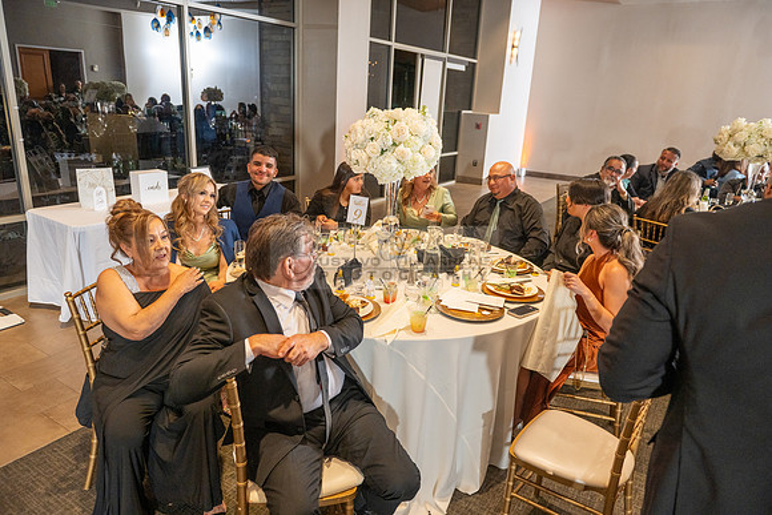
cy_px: 258
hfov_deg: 73.7
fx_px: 515
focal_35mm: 24
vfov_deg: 53.2
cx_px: 386
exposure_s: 1/160
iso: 800
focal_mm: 24
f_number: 3.5
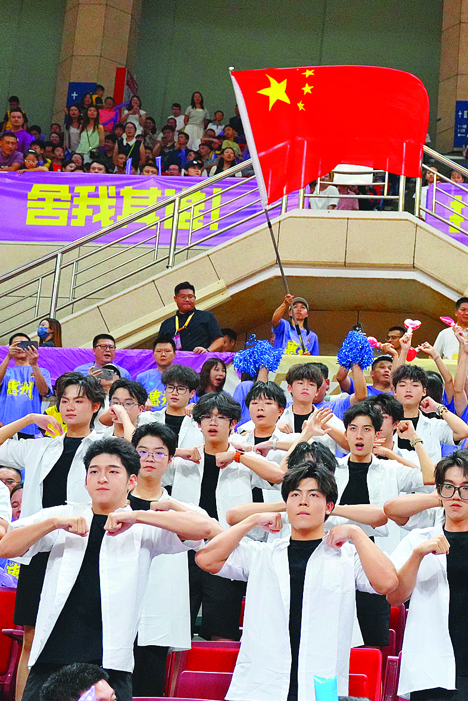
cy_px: 395
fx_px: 1462
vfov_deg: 27.0
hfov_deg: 17.5
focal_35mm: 75
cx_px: 519
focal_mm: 39
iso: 3200
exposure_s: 1/500
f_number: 4
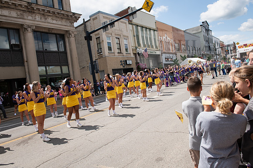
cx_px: 126
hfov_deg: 67.4
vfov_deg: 48.0
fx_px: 190
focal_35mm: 27
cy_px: 84
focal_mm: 27
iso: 200
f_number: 7.1
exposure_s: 1/500
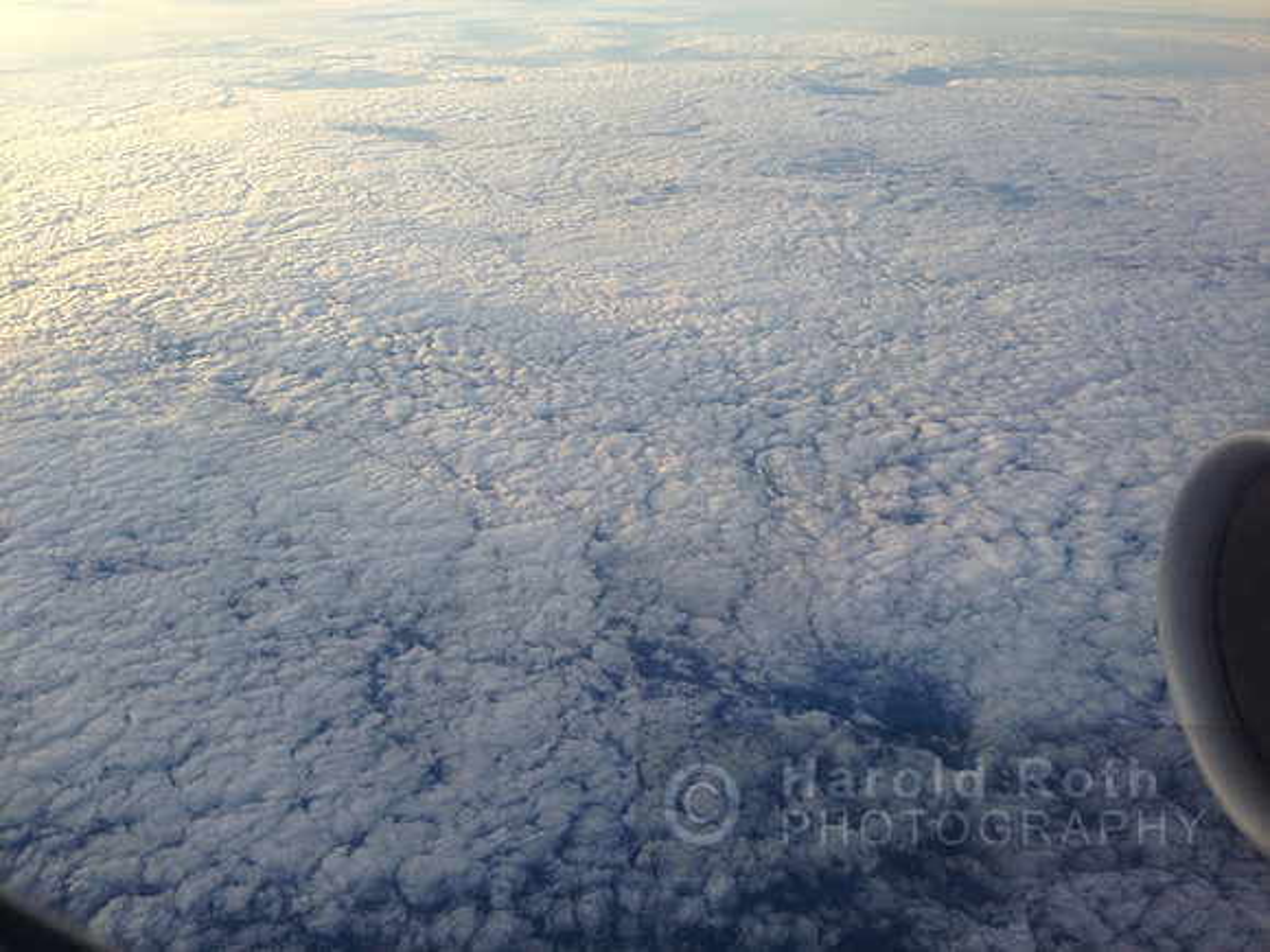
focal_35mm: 33
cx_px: 635
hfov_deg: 55.4
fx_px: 1211
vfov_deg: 42.9
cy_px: 476
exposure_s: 1/430
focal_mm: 4.13
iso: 50
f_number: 2.4
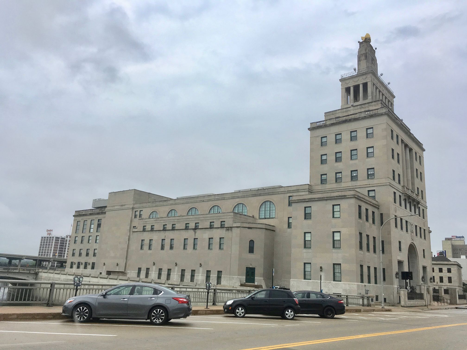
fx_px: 391
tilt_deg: +15.0
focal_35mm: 29
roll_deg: -3.9
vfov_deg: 48.2
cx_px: 234
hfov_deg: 61.7
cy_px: 175
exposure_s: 1/2024
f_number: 2.2
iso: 25
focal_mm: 4.15
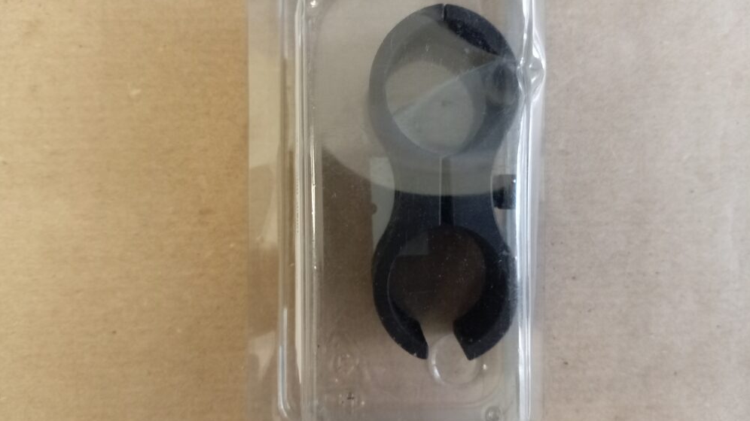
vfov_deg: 41.4
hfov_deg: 67.9
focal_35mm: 28
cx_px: 372
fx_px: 557
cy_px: 189
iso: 832
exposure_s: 1/25
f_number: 1.8
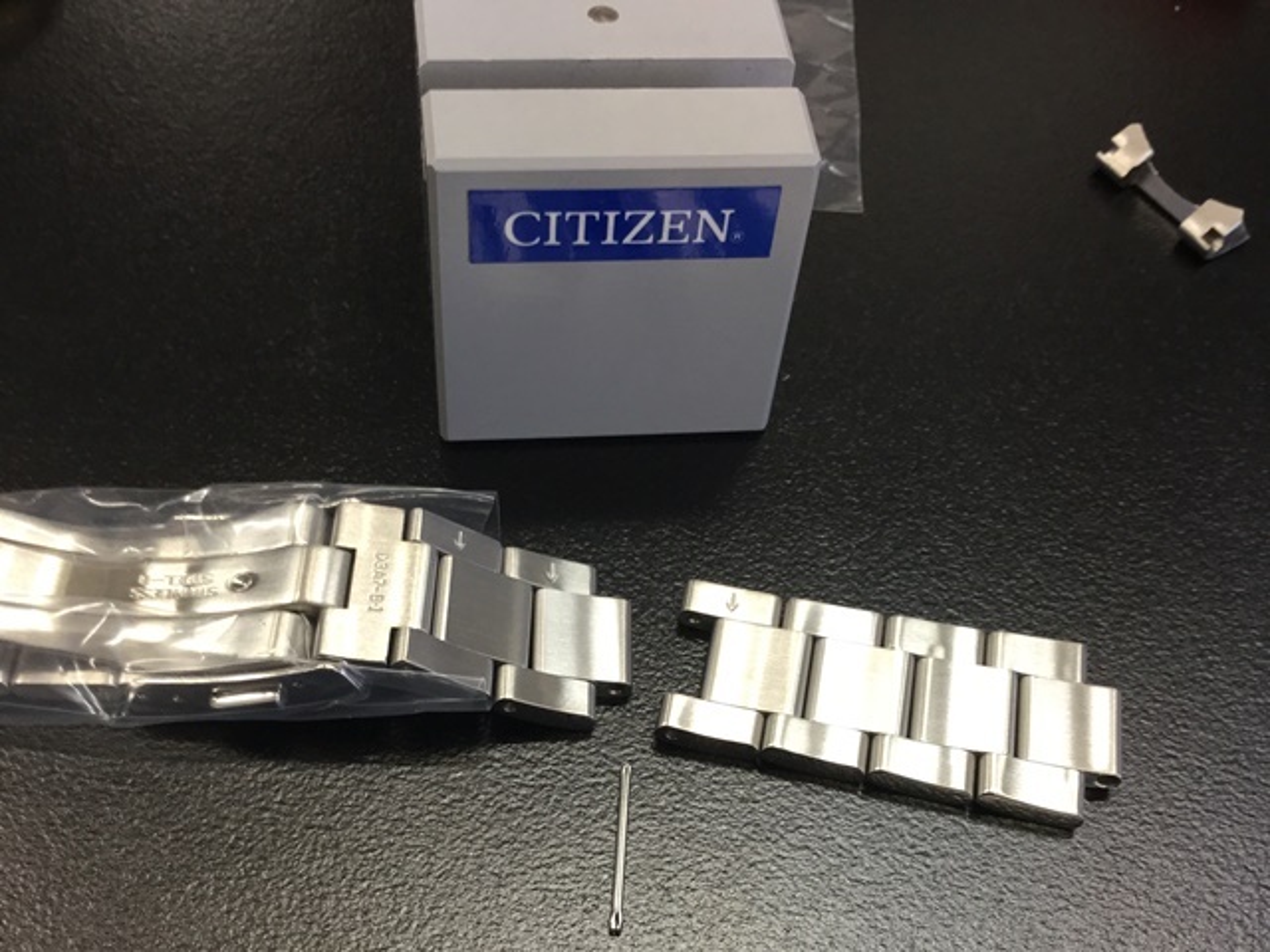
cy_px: 476
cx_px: 635
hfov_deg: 58.4
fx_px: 1137
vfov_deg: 45.4
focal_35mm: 31
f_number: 2.4
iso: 64
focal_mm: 3.3
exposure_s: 1/30
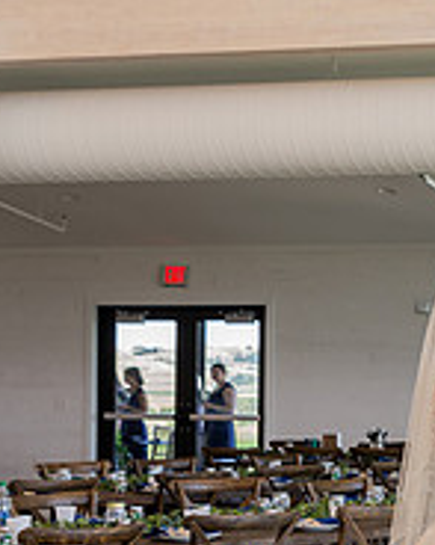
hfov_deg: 14.9
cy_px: 377
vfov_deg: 20.7
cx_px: 734
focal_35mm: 92
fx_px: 1482
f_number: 3.2
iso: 320
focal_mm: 24
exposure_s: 1/160
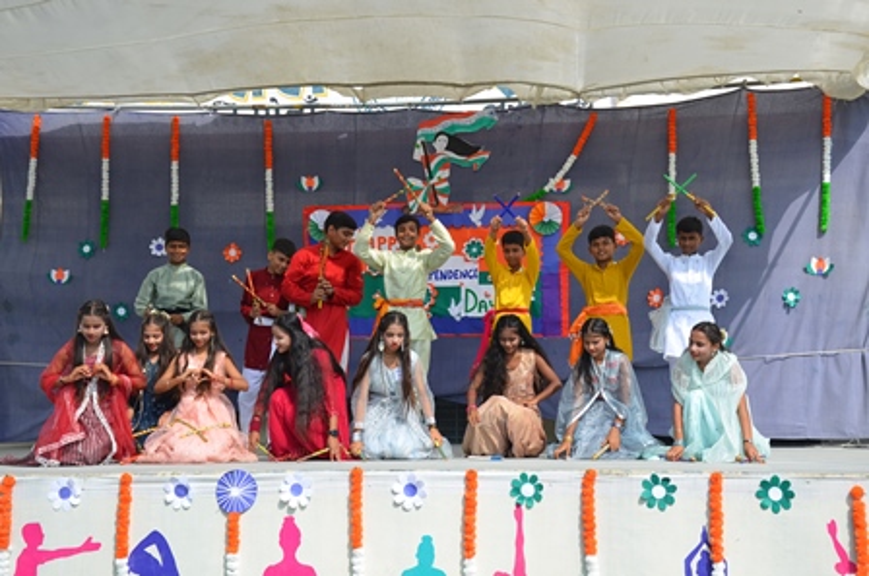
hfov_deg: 28.1
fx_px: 1735
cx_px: 434
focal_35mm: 72
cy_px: 288
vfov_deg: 18.9
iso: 100
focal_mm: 48
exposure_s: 1/250
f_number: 8
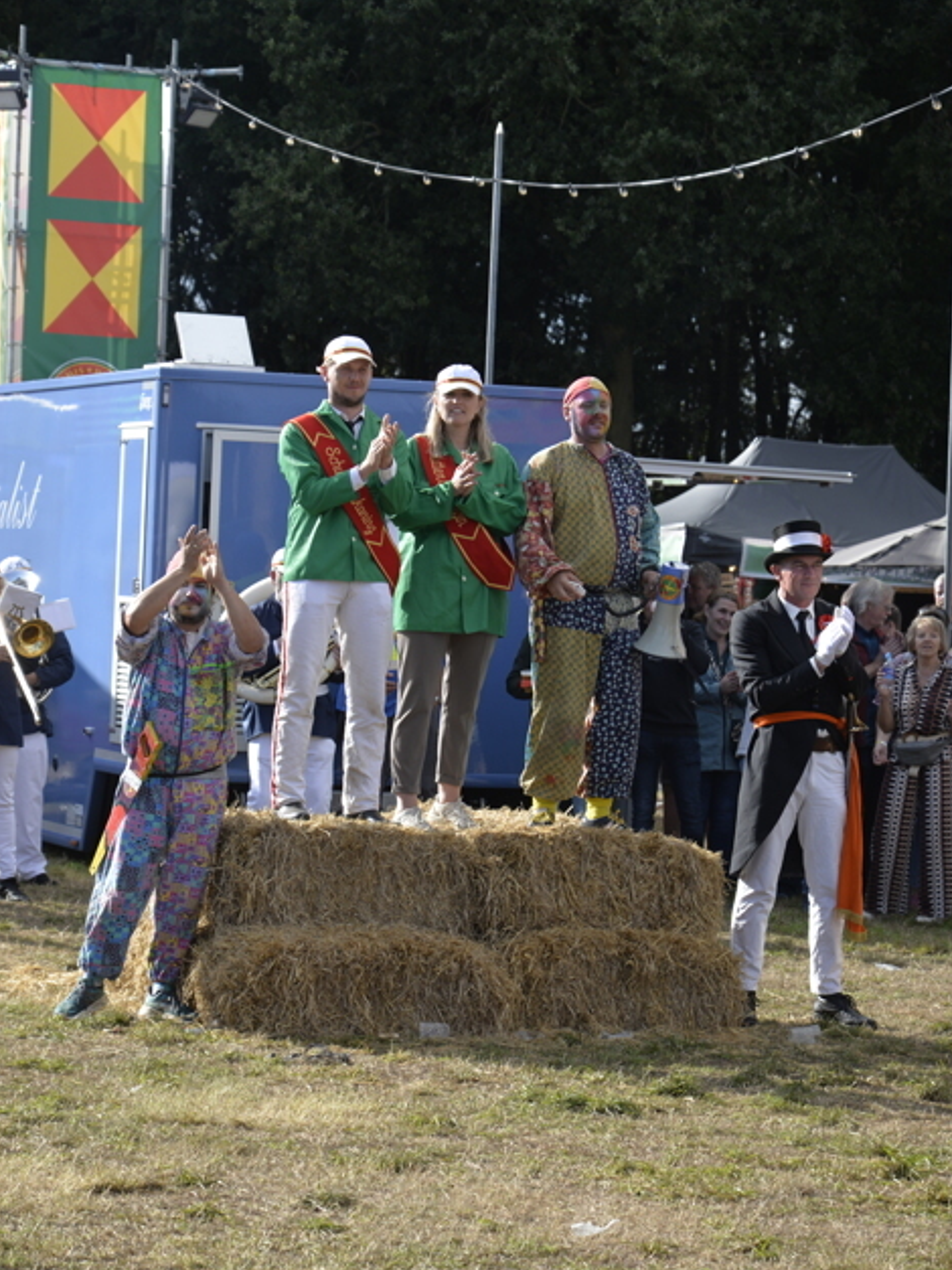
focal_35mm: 123
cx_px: 432
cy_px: 634
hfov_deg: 12.0
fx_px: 4512
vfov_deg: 16.0
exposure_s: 1/500
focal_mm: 85
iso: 200
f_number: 5.6
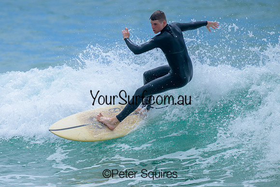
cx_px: 90
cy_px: 132
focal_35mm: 791
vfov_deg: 1.7
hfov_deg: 2.6
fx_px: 6155
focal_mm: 560
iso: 280
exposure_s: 1/2000
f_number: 8
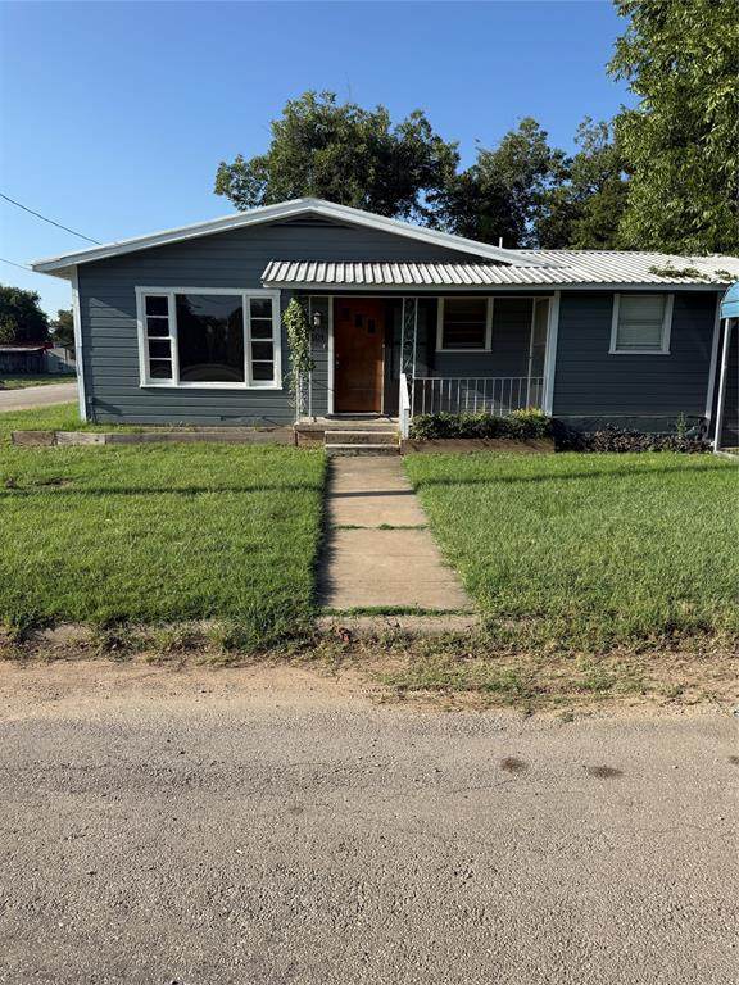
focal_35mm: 24
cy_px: 492
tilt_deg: -10.8
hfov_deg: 56.8
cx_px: 370
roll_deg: -1.8
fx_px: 683
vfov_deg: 71.6
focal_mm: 6.76
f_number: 1.78
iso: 80
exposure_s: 1/3145
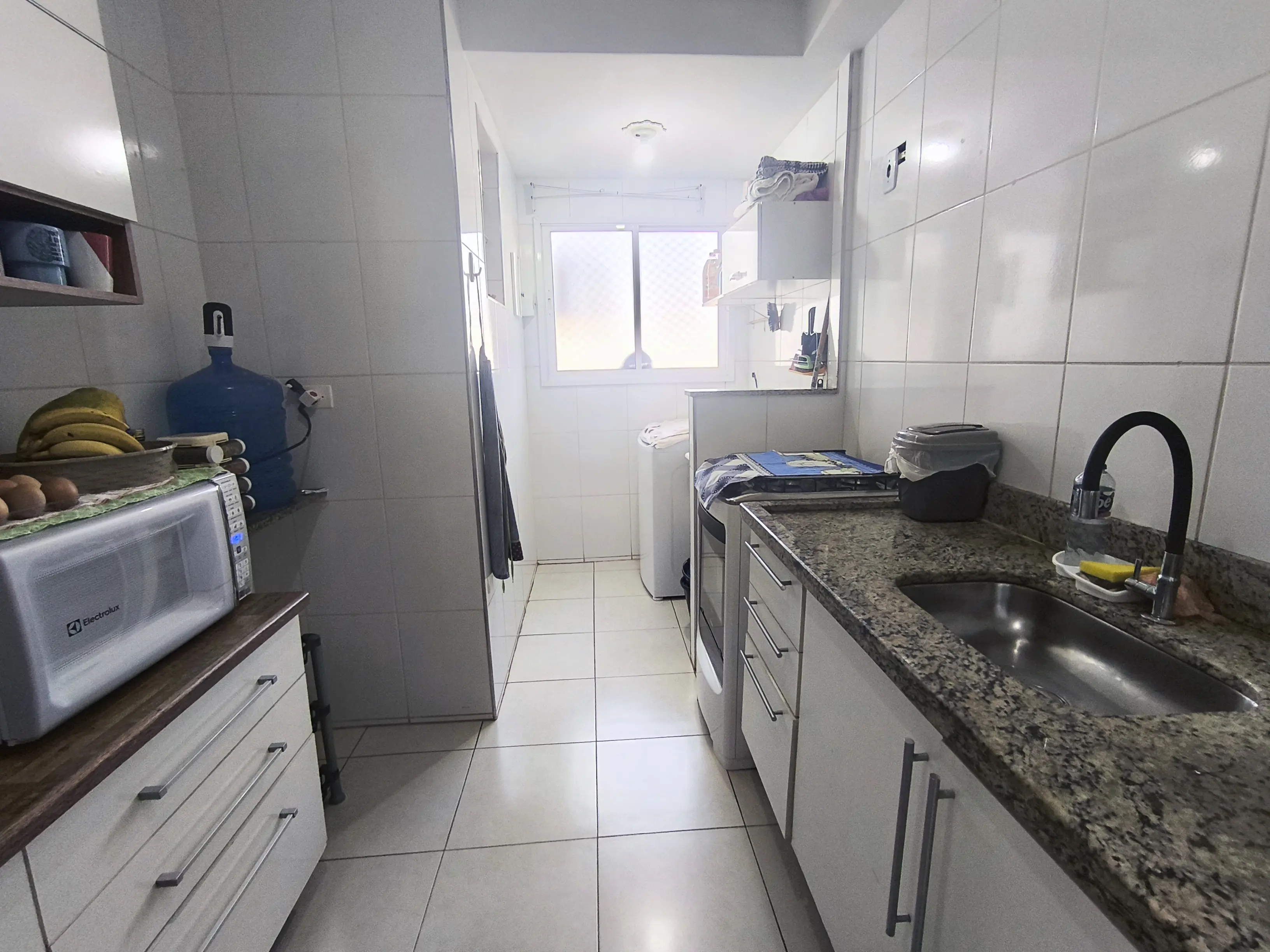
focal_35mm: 16
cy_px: 476
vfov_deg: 78.1
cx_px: 635
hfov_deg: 94.5
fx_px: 587
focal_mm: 1.65
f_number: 2.2
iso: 80
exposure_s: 1/60
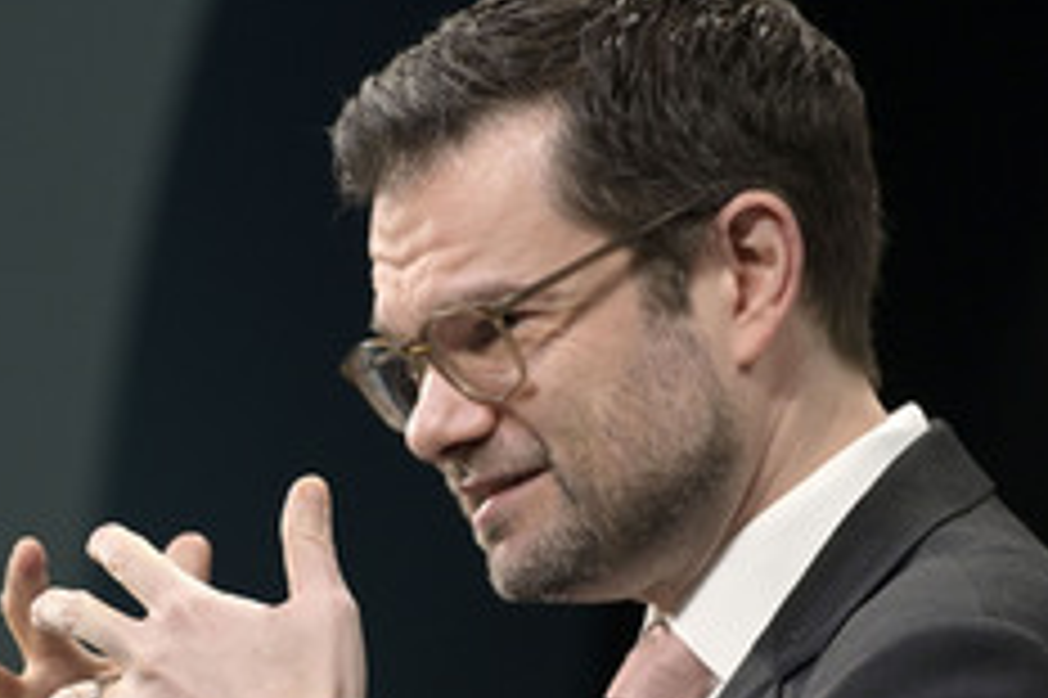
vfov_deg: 1.7
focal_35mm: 813
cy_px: 536
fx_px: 23650
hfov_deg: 2.5
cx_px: 511
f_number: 5.6
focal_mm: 420
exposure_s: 1/640
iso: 2500
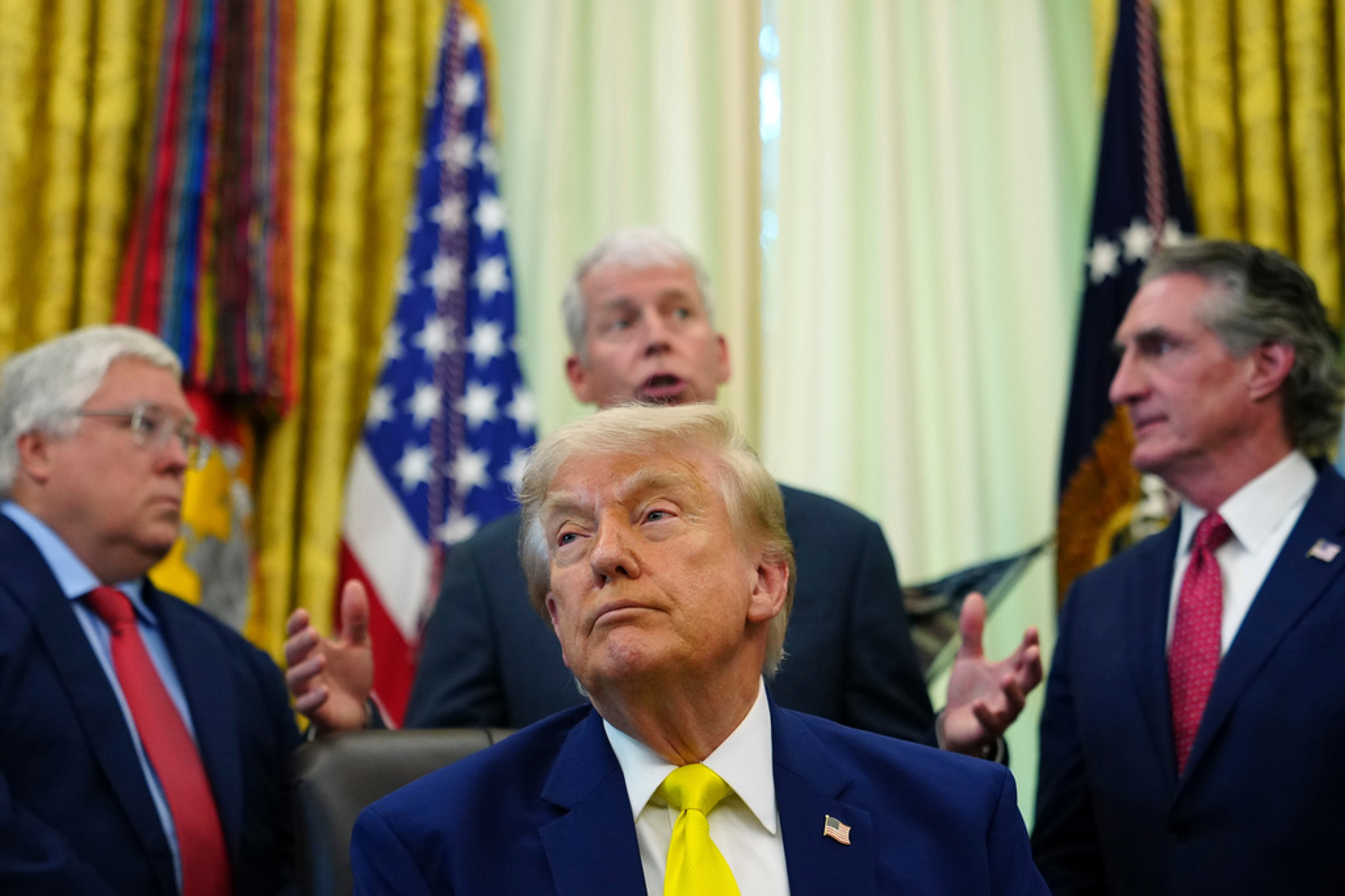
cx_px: 672
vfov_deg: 18.2
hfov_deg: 27.0
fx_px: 2801
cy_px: 448
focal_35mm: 75
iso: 2000
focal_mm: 50
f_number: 2
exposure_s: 1/500
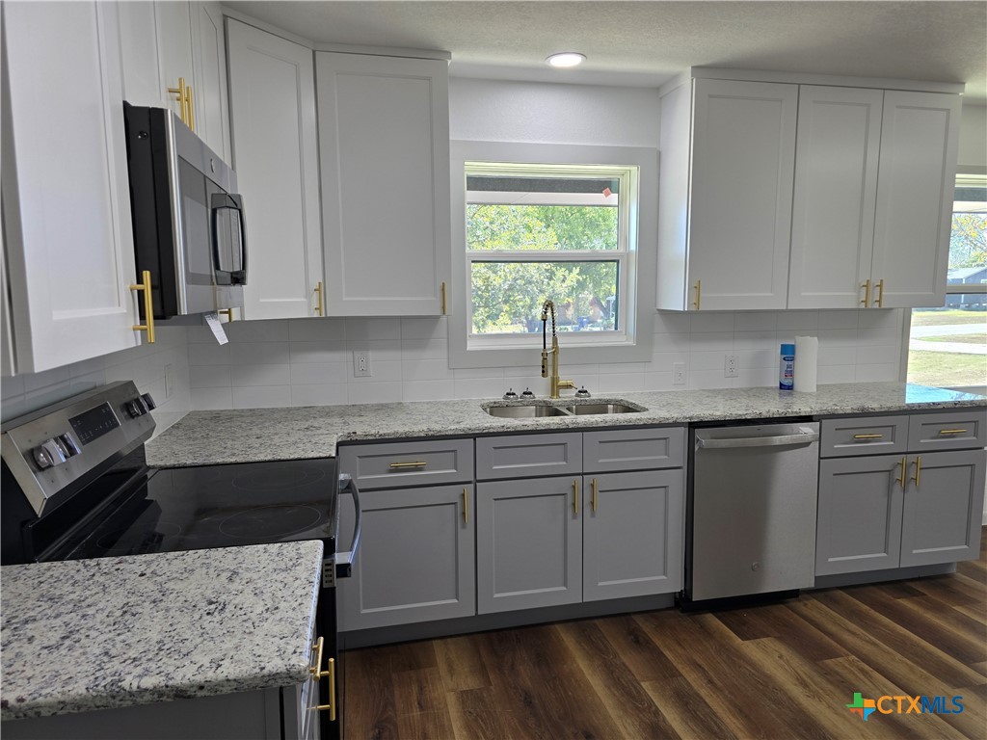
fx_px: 656
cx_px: 494
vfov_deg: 58.9
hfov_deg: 73.9
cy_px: 370
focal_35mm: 23
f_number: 1.7
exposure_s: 1/120
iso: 50
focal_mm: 6.3
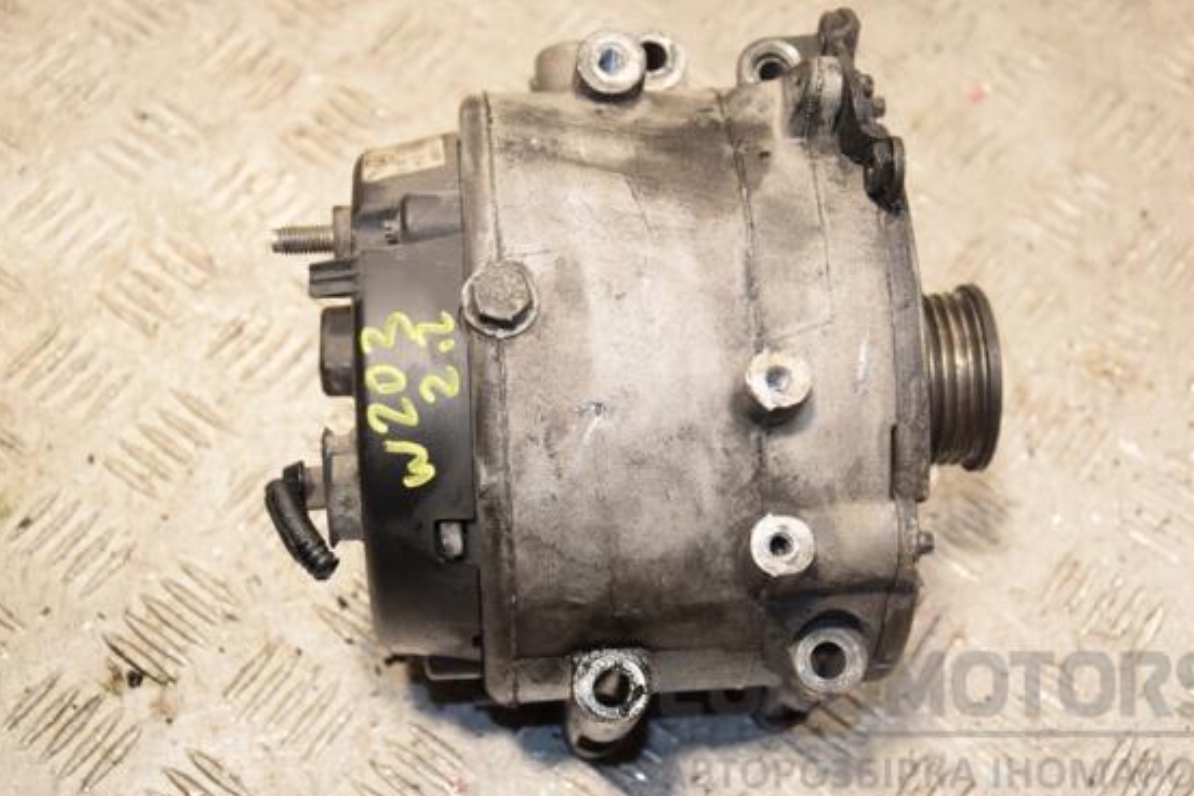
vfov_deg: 21.9
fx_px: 2056
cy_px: 396
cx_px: 619
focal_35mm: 62
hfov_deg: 32.4
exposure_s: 1/200
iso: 800
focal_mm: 38
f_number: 5
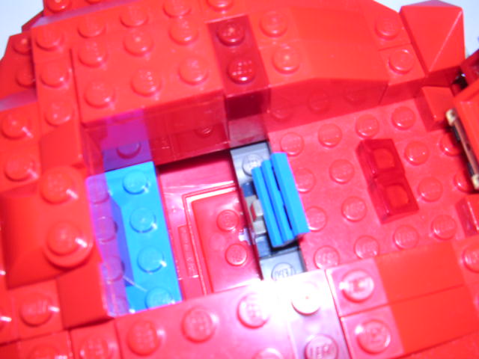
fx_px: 526
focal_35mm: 38
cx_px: 240
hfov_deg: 49.0
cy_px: 180
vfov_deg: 37.7
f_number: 5.6
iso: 100
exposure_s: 1/60.1
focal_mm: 5.8
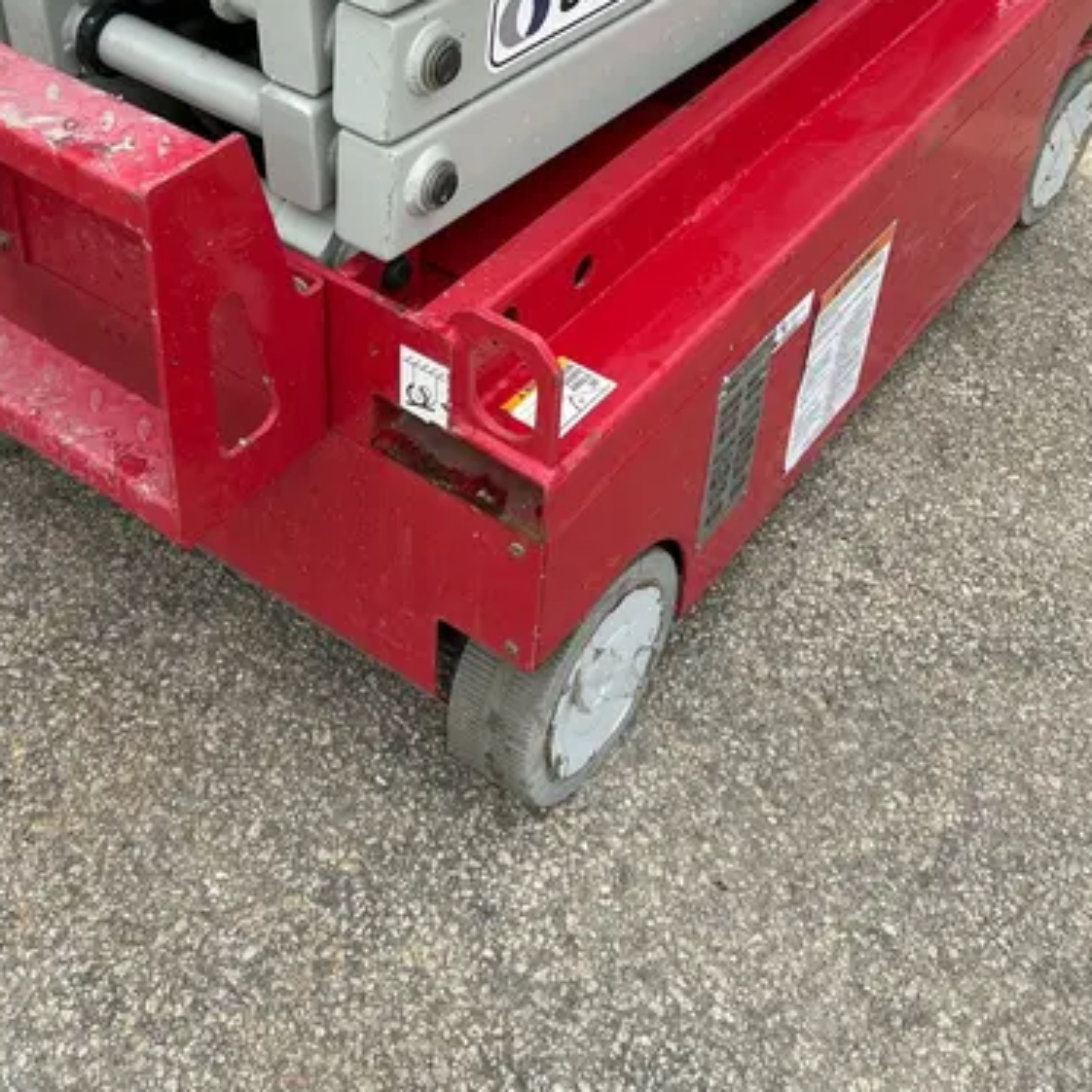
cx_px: 482
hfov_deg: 37.5
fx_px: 1606
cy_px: 200
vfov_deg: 36.1
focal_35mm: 45
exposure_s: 1/121
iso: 50
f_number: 1.5
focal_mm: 5.7
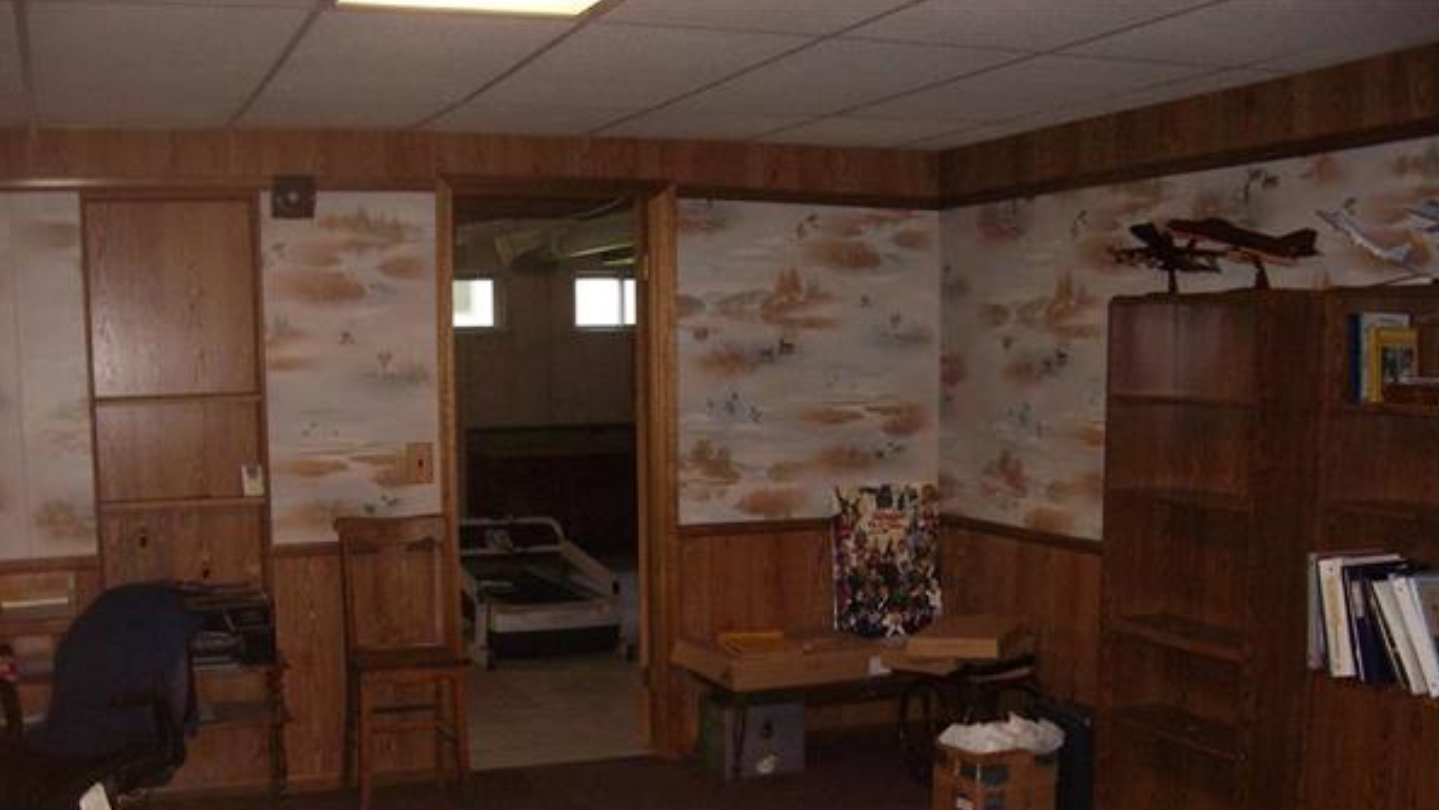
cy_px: 575
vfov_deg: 28.7
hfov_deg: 49.4
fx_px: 1565
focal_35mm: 41
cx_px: 687
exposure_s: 1/60
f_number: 2.6
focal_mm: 5.8
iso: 200
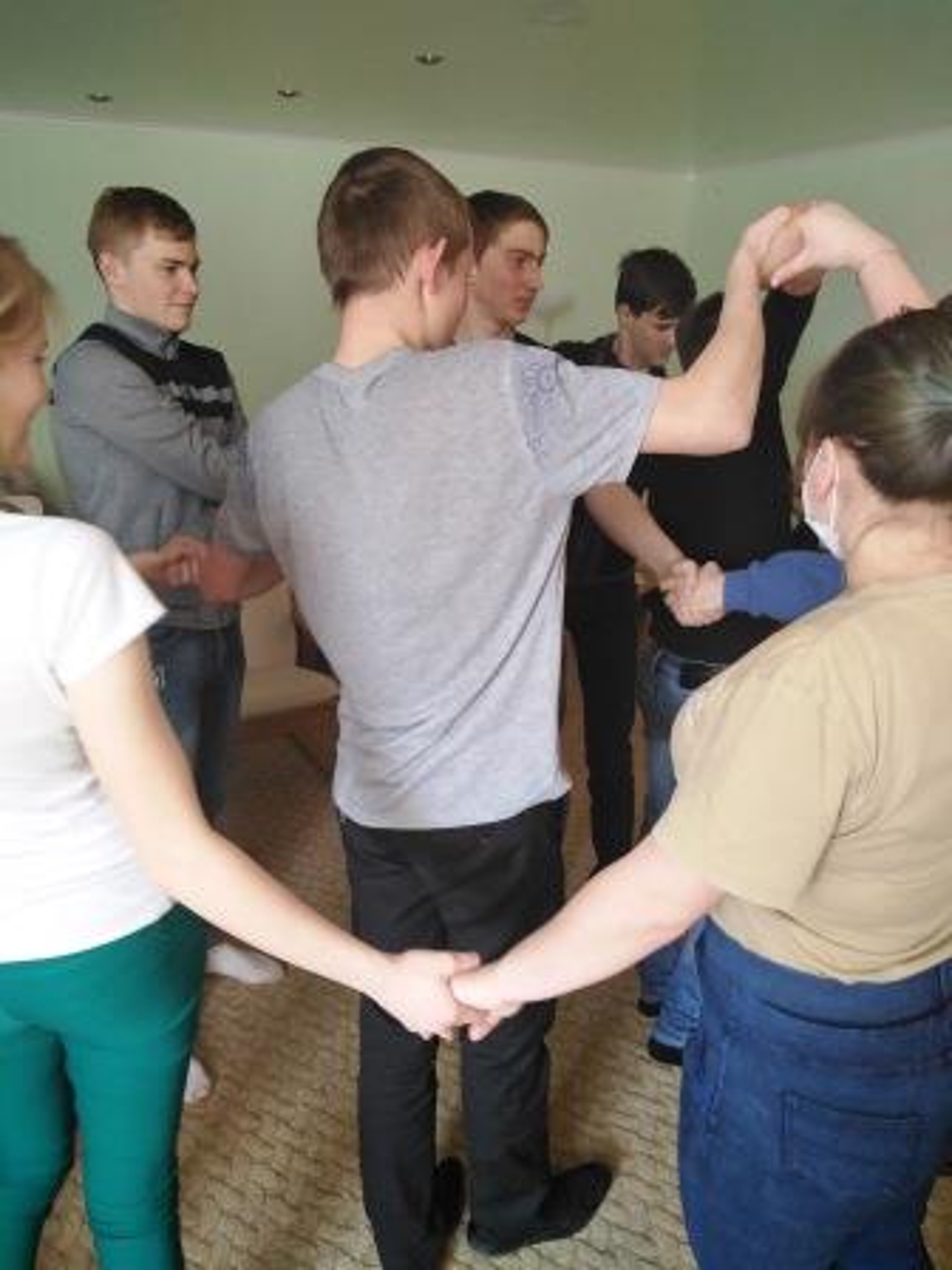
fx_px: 953
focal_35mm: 26
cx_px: 476
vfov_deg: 67.3
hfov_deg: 53.1
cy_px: 635
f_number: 1.8
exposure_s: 1/30
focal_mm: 3.63
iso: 132
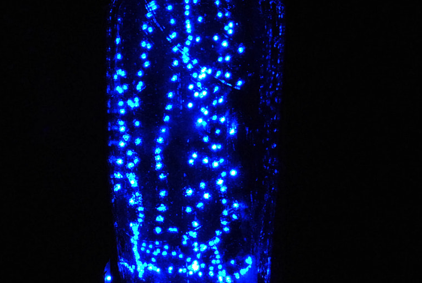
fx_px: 811
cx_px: 126
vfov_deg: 19.8
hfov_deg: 28.9
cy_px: 103
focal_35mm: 69
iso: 800
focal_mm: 22
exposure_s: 51.2
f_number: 8
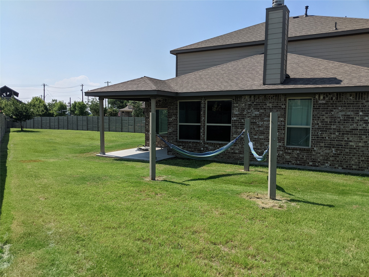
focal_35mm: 27
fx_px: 288
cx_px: 184
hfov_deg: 65.3
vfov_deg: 51.4
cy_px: 138
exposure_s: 1/4673
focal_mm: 4.44
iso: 56
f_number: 1.8
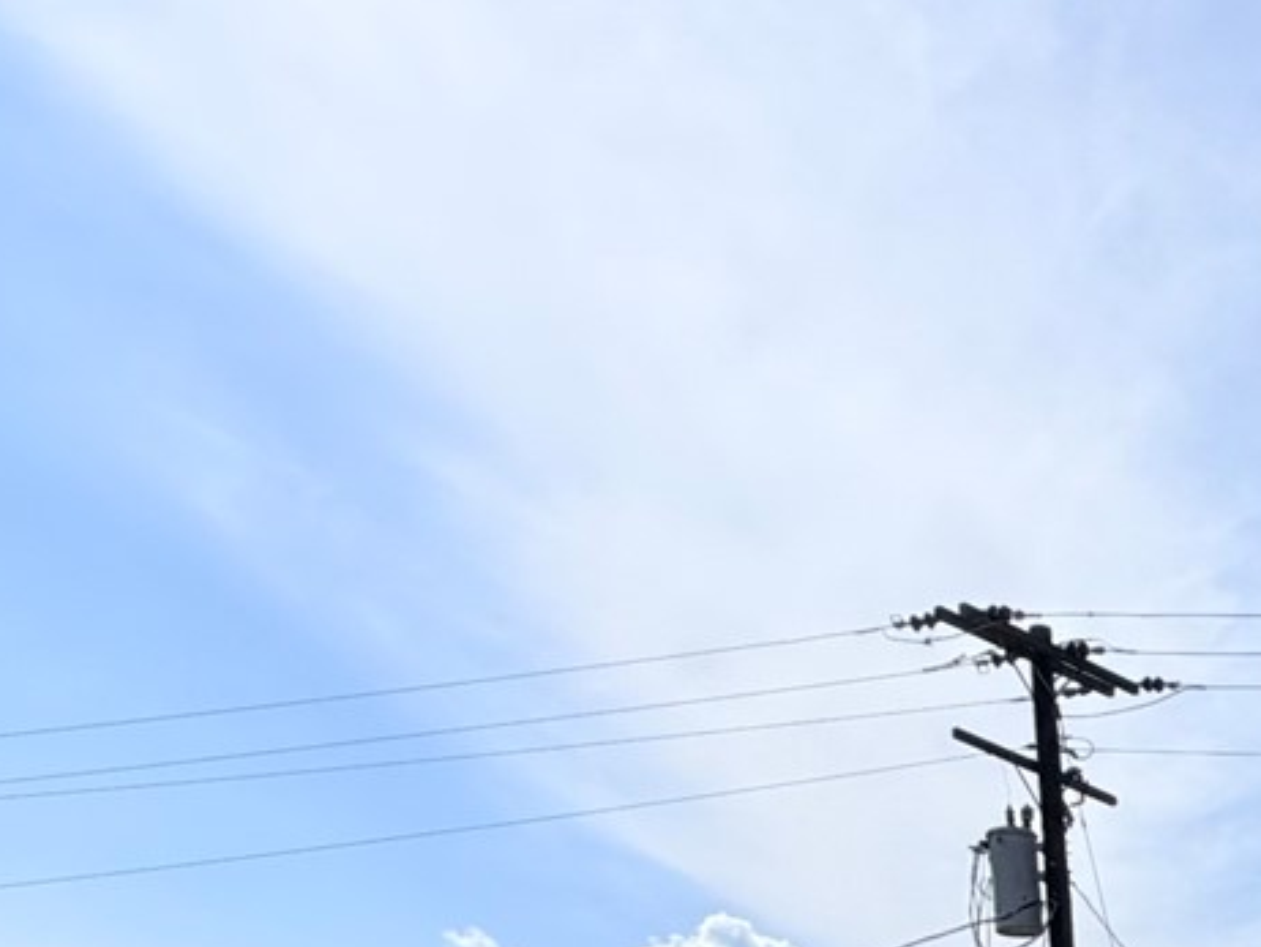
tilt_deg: +1.1
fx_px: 2260
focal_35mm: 62
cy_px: 1526
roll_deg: -0.4
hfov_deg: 23.5
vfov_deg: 19.7
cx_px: 1992
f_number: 2.2
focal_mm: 2.22
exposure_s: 1/1125
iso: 20
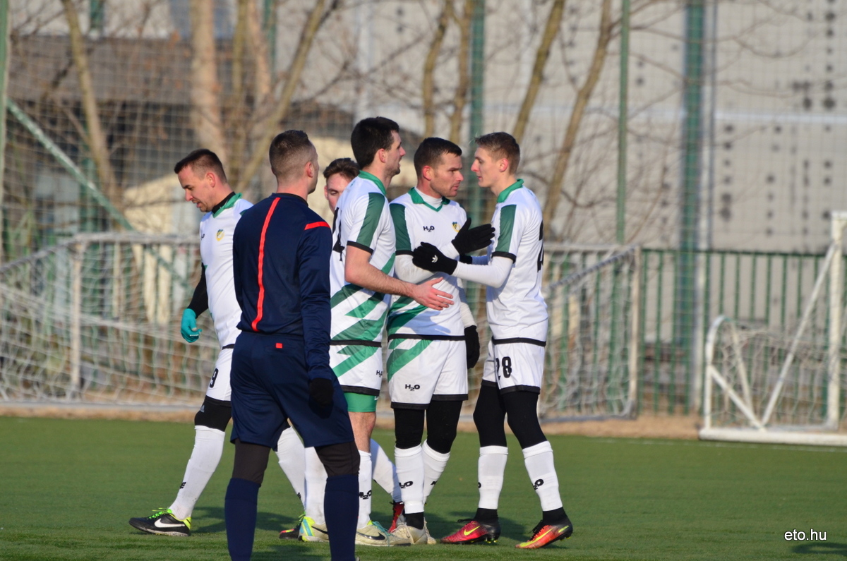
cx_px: 424
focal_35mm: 405
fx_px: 9510
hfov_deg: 5.1
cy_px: 280
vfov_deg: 3.4
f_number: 6.3
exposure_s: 1/2500
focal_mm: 270
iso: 800
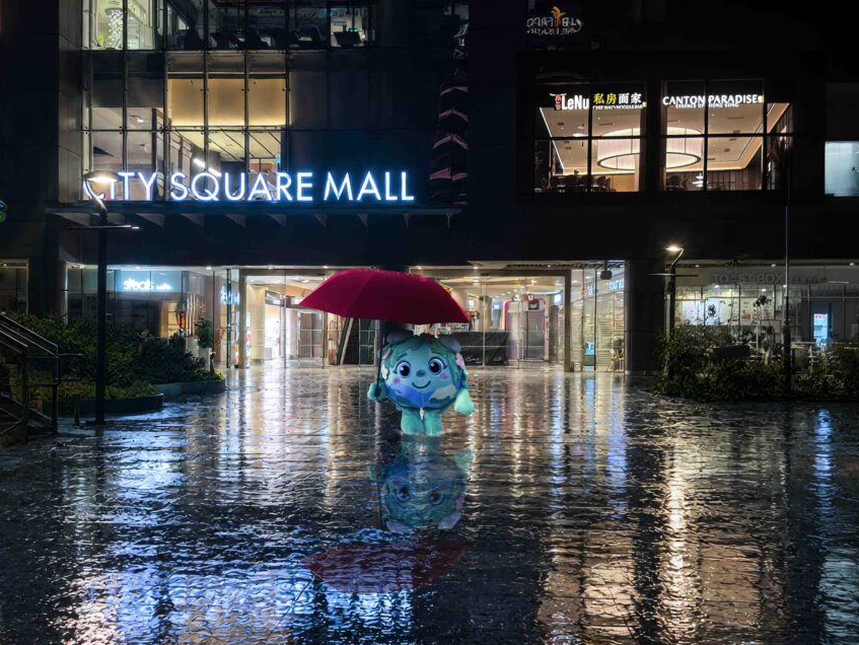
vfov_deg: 48.3
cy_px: 311
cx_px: 402
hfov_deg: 61.6
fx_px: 720
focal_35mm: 29
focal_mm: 6.76
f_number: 1.8
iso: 200
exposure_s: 1/50
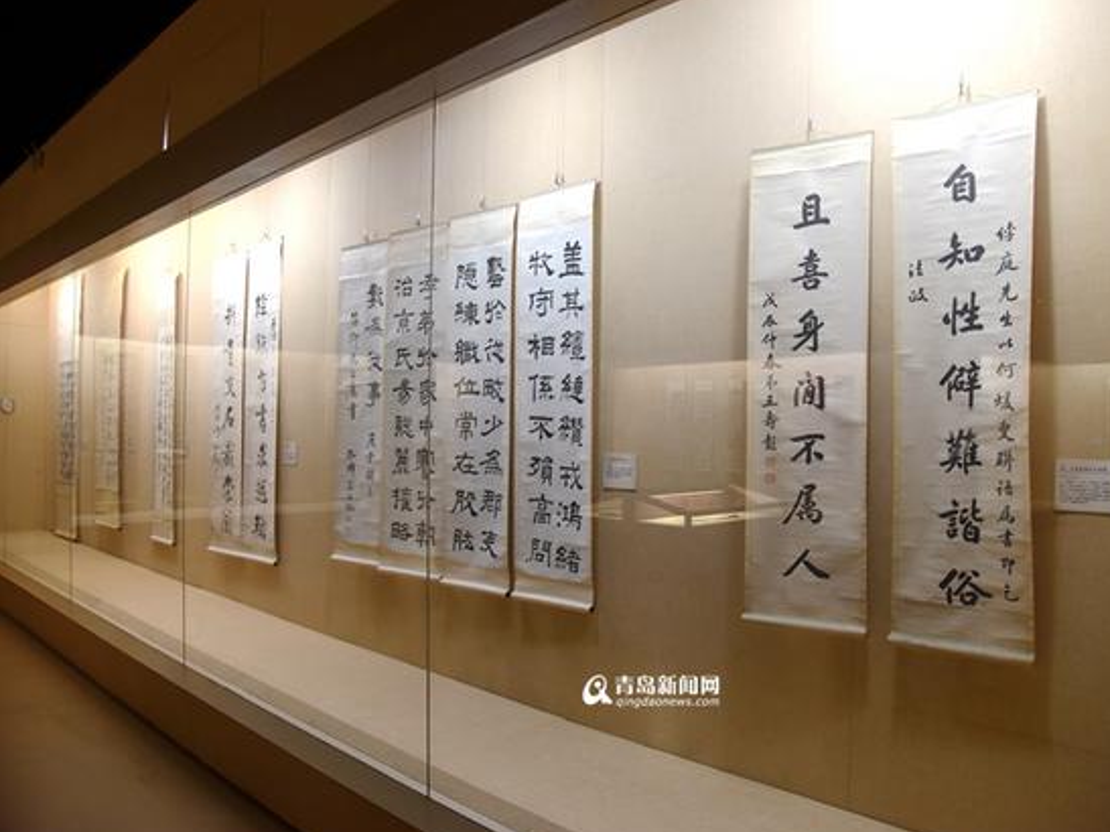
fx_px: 866
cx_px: 582
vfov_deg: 51.3
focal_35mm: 27
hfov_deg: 65.3
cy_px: 417
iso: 900
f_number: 4
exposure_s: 1/25
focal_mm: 24
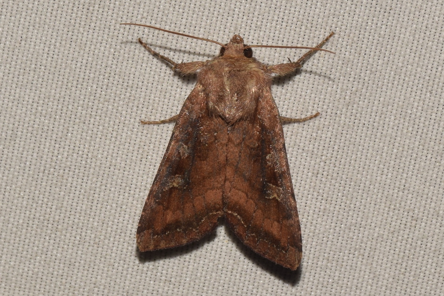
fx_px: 2590
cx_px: 222
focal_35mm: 210
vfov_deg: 6.5
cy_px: 148
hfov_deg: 9.8
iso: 125
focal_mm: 140
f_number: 13
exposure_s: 1/160
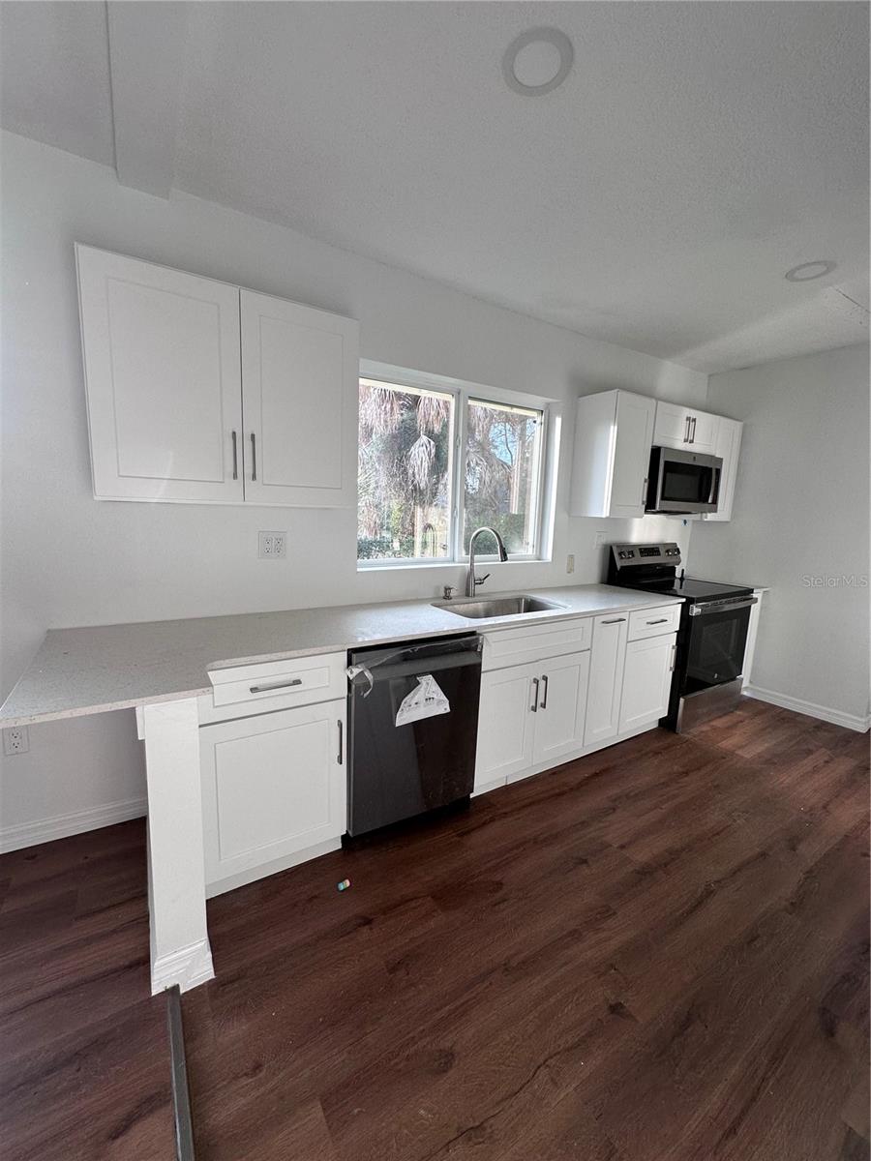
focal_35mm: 14
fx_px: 470
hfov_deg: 85.7
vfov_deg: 102.1
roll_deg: -2.6
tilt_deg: -8.4
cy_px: 580
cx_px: 436
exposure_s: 1/99
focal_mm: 2.22
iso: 64
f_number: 2.2
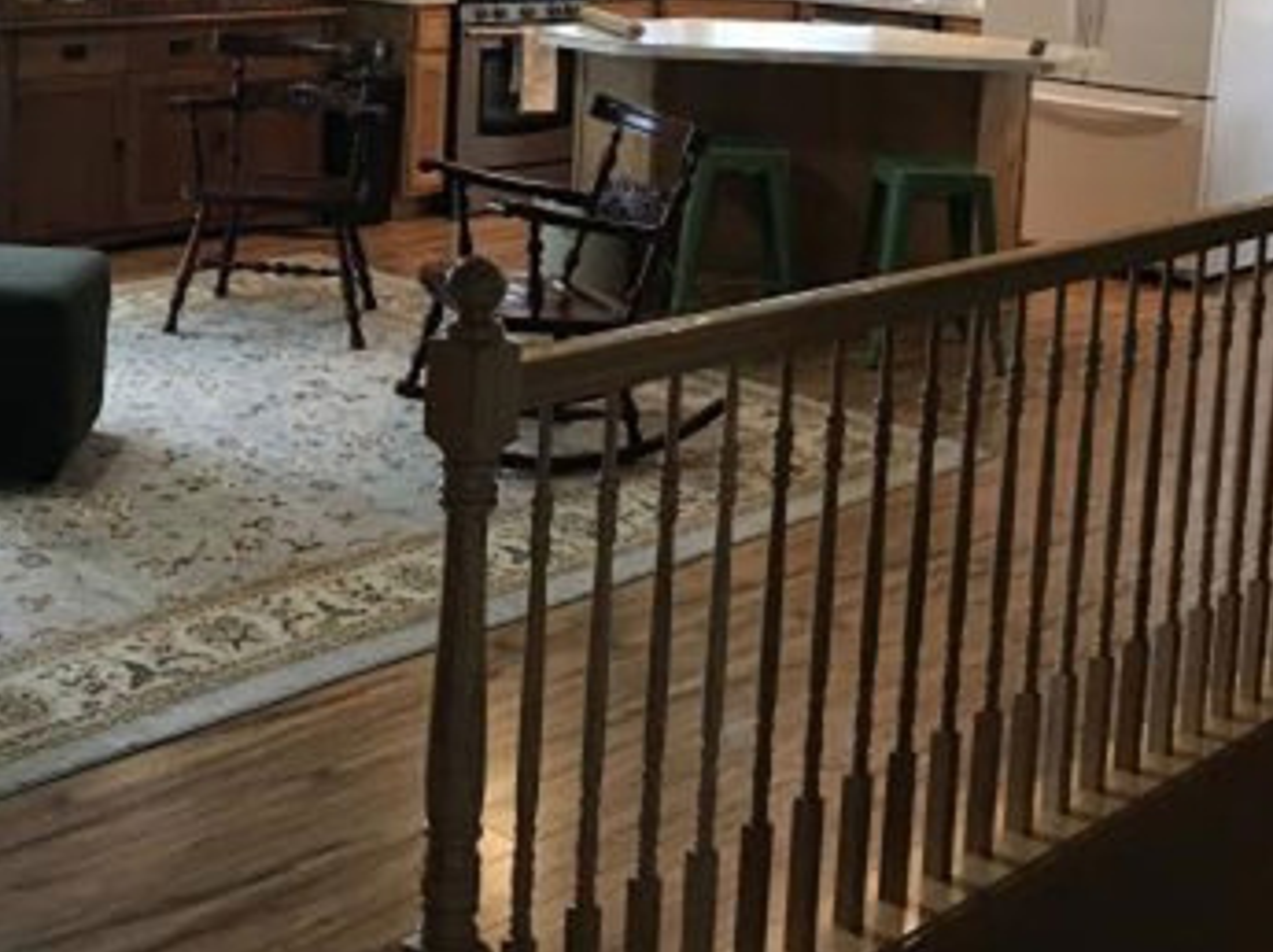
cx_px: 347
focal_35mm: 52
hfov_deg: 36.2
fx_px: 1910
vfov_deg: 26.9
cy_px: 74
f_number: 1.8
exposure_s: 1/20
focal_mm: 3.99
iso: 40
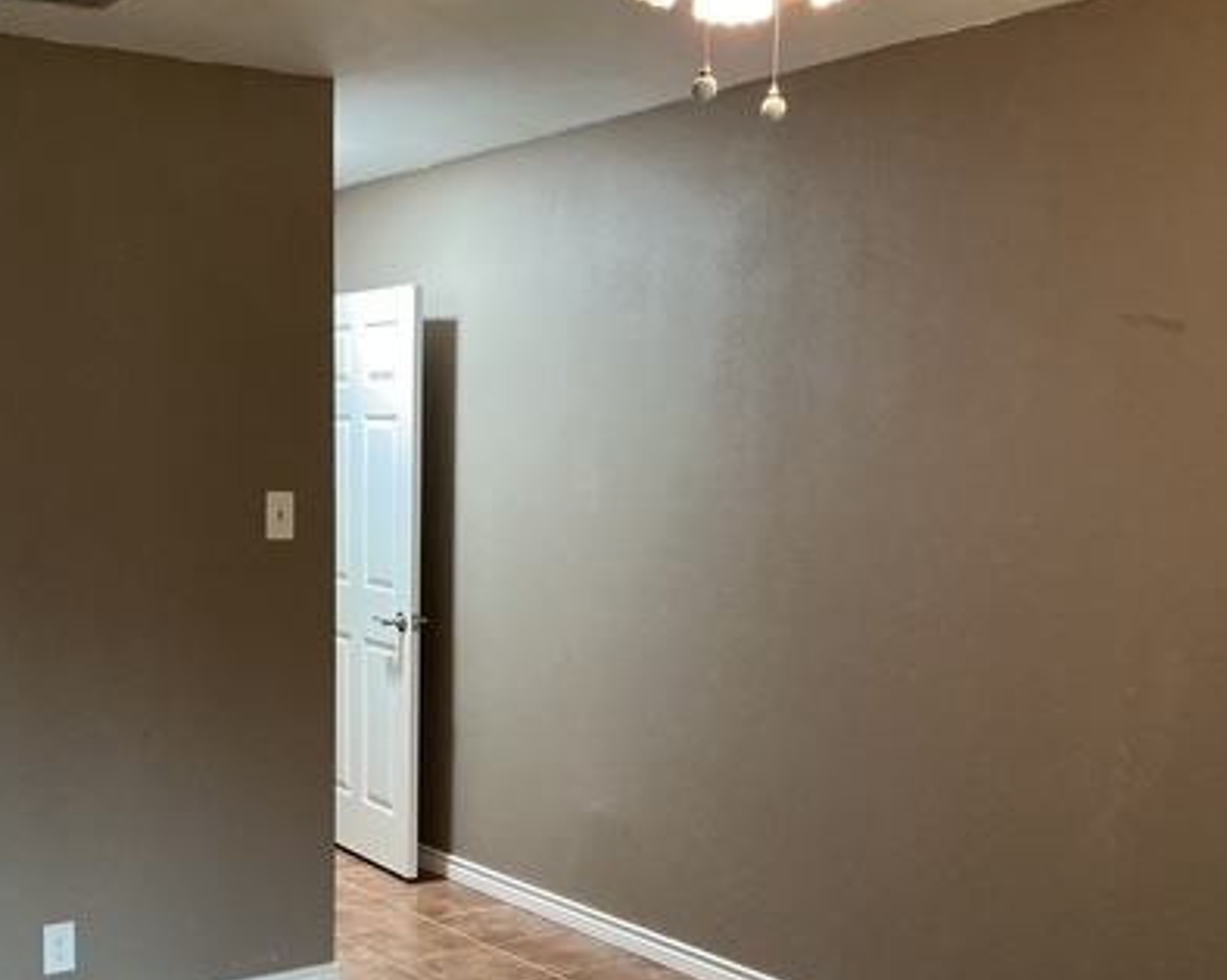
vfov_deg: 32.2
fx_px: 1670
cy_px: 712
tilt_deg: -8.9
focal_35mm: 46
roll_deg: +0.0
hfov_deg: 39.9
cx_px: 417
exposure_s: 1/40
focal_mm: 3
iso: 200
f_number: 1.8
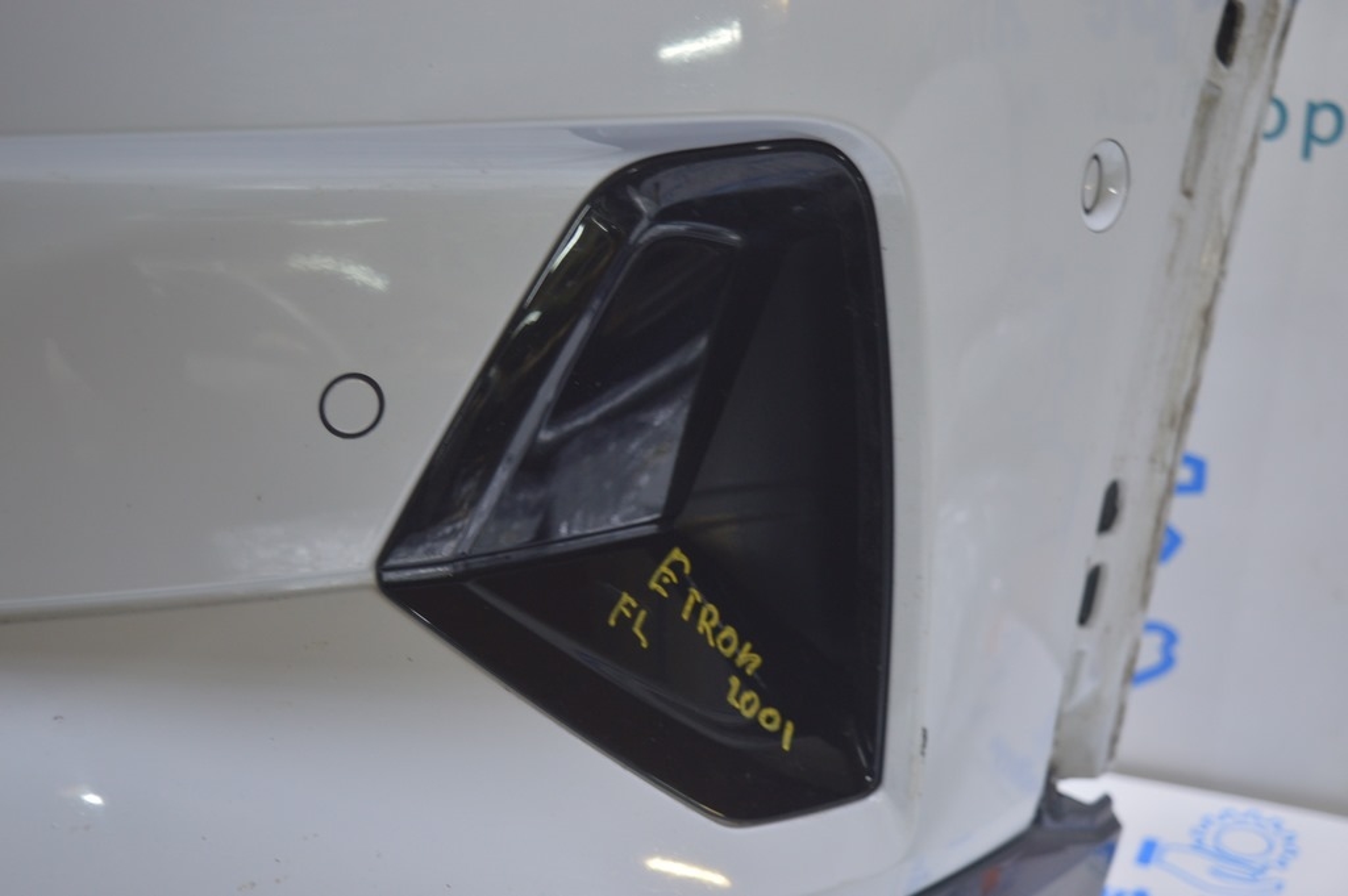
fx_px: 2525
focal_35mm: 68
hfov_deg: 29.9
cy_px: 448
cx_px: 674
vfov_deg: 20.1
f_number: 5.6
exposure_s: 1/15
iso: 400
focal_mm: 45
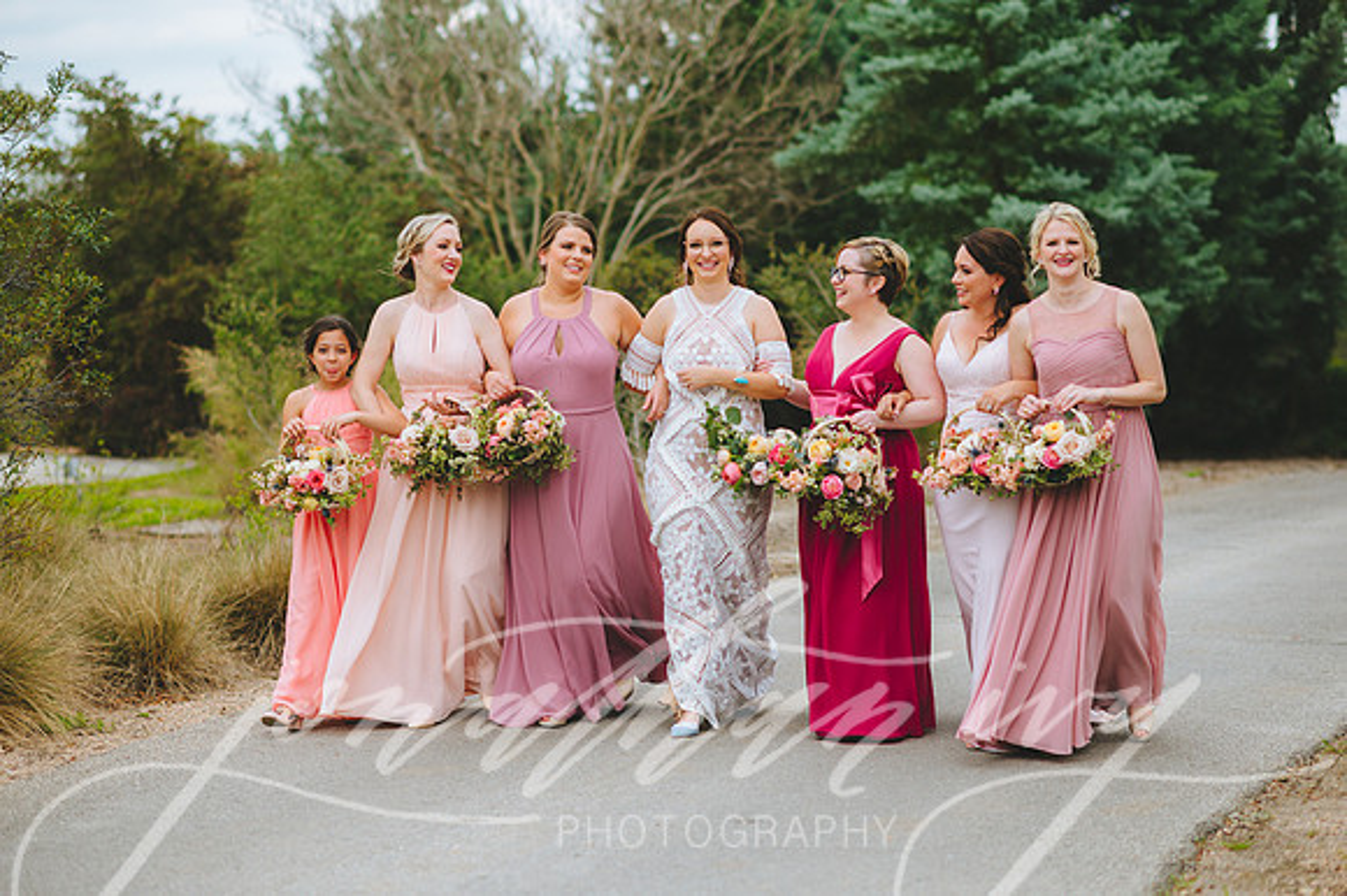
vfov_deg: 16.1
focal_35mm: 85
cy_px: 448
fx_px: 3178
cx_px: 674
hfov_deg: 23.9
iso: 200
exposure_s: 1/1600
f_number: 2.2
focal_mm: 85
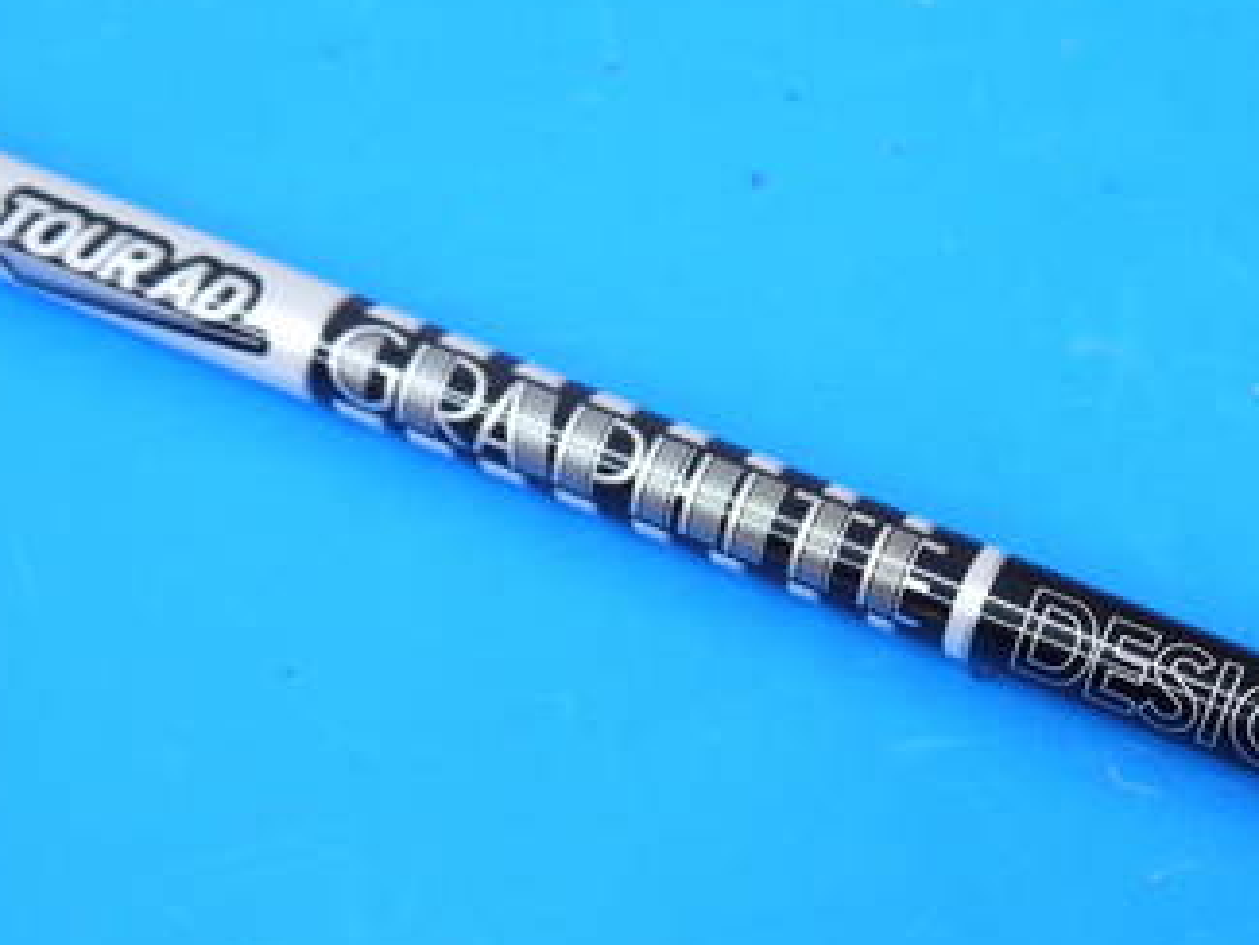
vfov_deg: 23.2
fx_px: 2292
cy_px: 658
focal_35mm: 63
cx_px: 937
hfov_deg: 30.2
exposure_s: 1/60
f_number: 3.8
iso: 200
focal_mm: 16
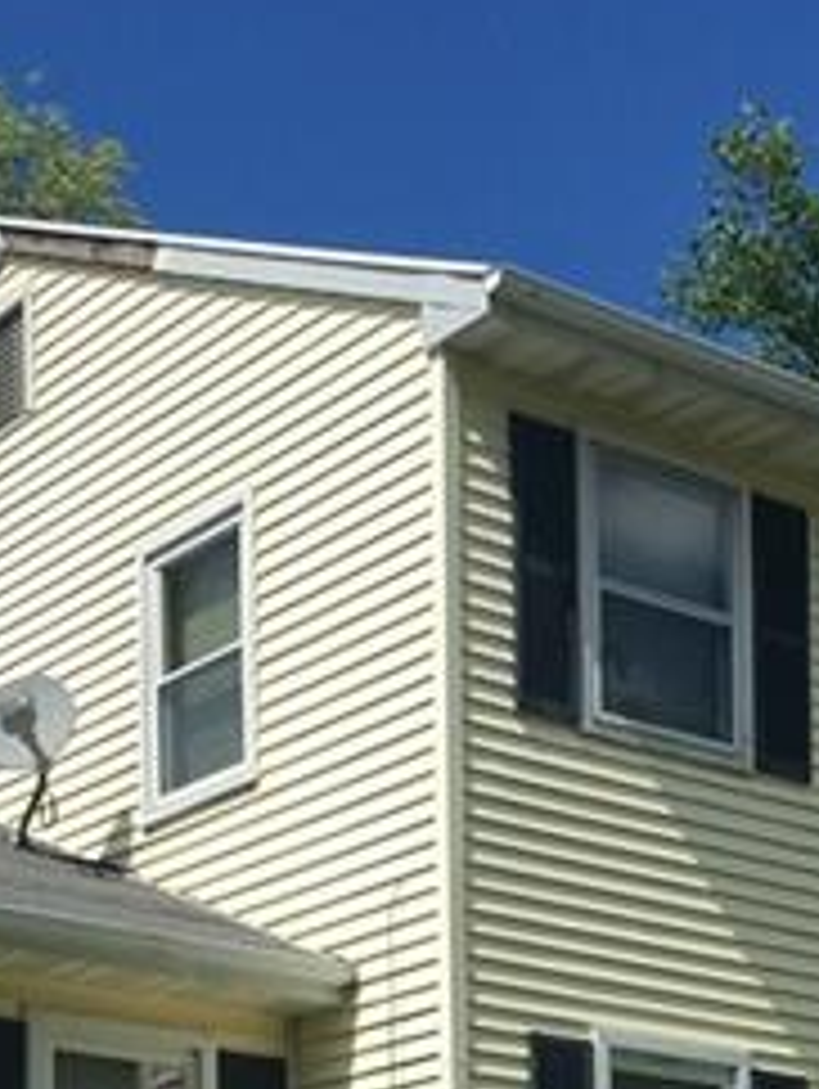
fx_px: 2897
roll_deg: +0.0
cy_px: 1526
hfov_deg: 16.0
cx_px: 662
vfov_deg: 19.2
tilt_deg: +2.0
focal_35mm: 92
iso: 25
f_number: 2.2
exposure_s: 1/1972
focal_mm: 4.15
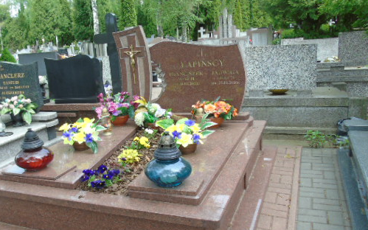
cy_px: 127
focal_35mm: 34
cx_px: 150
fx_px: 341
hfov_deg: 56.3
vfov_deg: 37.2
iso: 80
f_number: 3.4
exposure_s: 1/125
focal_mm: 4.4
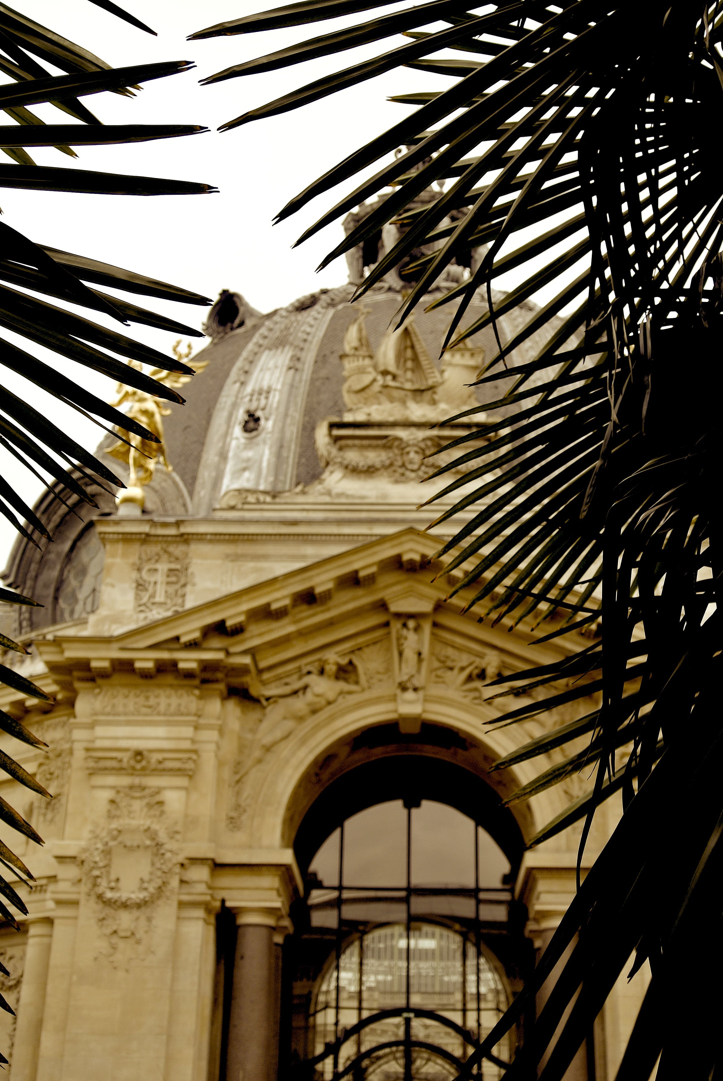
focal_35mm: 48
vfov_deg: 41.1
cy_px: 544
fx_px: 1442
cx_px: 367
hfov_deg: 28.2
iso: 100
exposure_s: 1/200
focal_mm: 17.5
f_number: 4.5
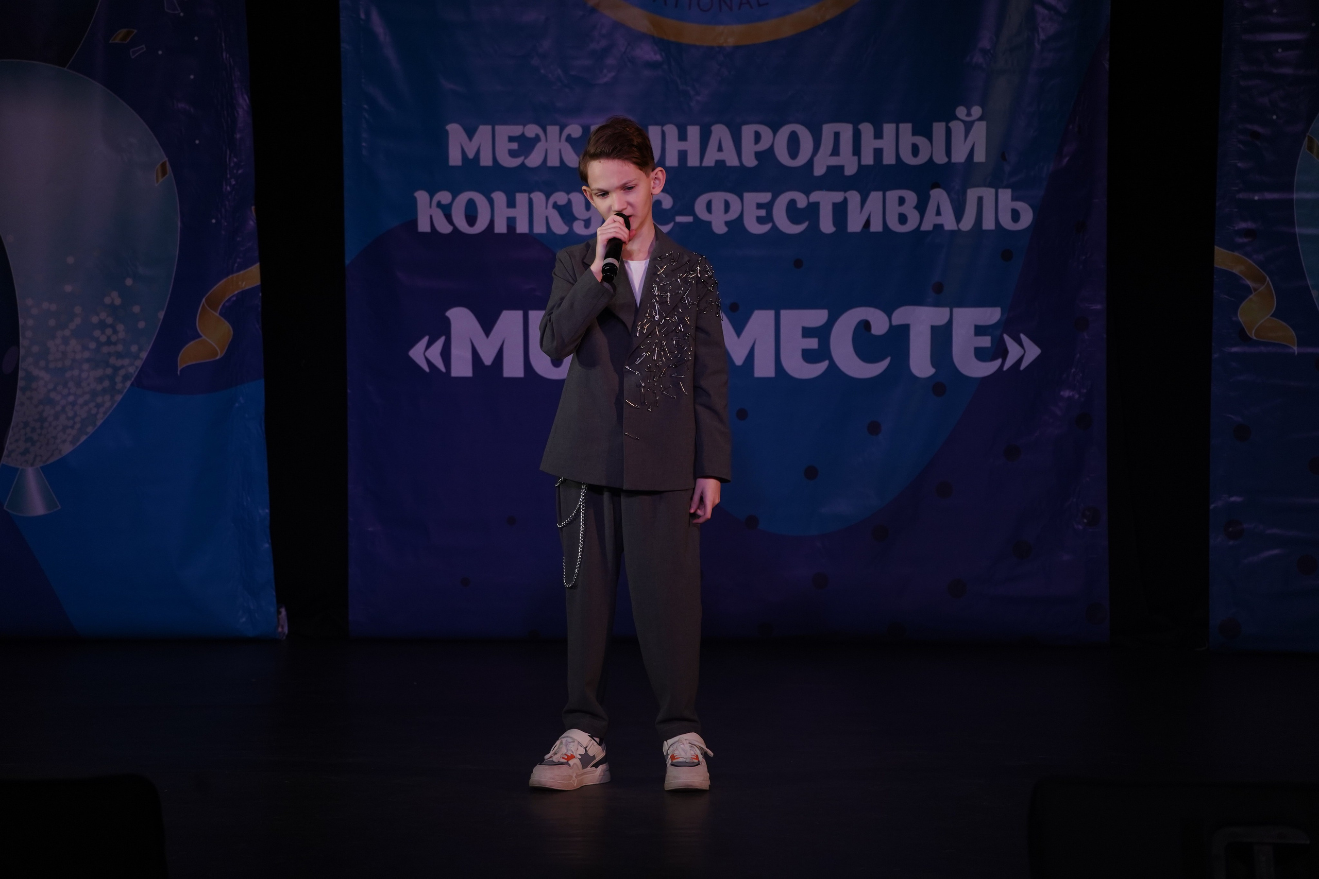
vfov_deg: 8.4
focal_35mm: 164
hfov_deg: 12.5
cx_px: 660
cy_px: 440
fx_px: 6009
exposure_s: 1/400
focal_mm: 164
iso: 1600
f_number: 5.6
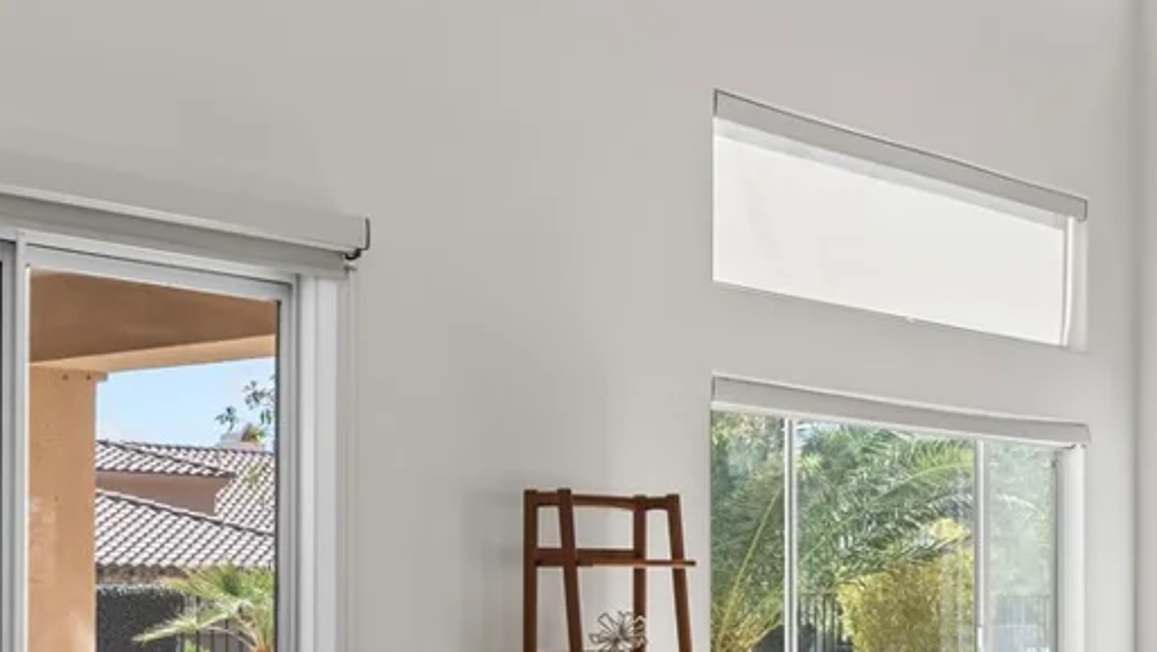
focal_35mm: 69
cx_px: 864
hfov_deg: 30.1
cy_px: 606
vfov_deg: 17.2
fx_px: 2118
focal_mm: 22
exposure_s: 1/8
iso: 400
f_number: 8
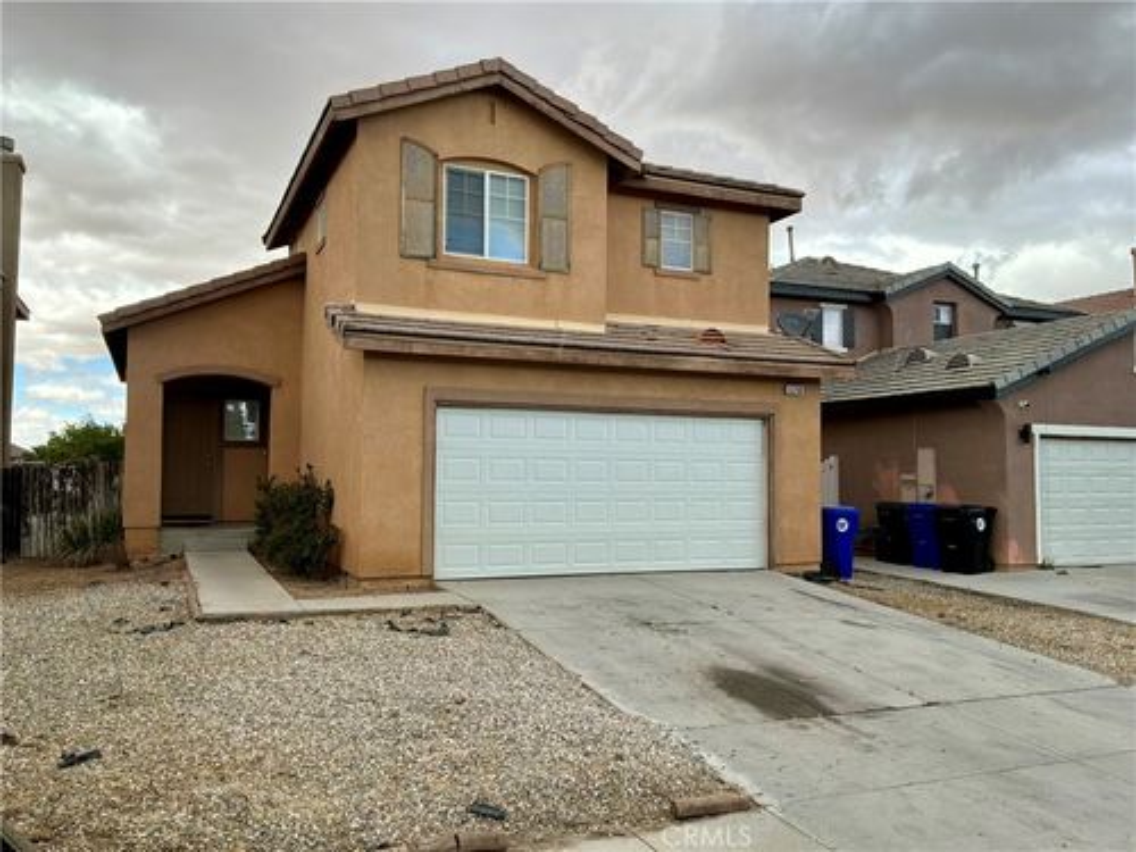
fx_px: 919
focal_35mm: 28
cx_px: 568
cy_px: 426
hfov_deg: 63.4
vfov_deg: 49.7
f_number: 1.8
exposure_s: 1/580
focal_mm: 3
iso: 32
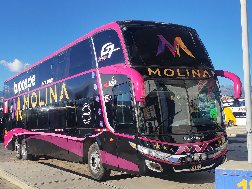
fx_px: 364
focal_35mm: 50
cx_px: 126
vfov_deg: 29.1
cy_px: 94
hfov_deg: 38.2
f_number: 1.9
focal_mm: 6.12
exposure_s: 1/910
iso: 50
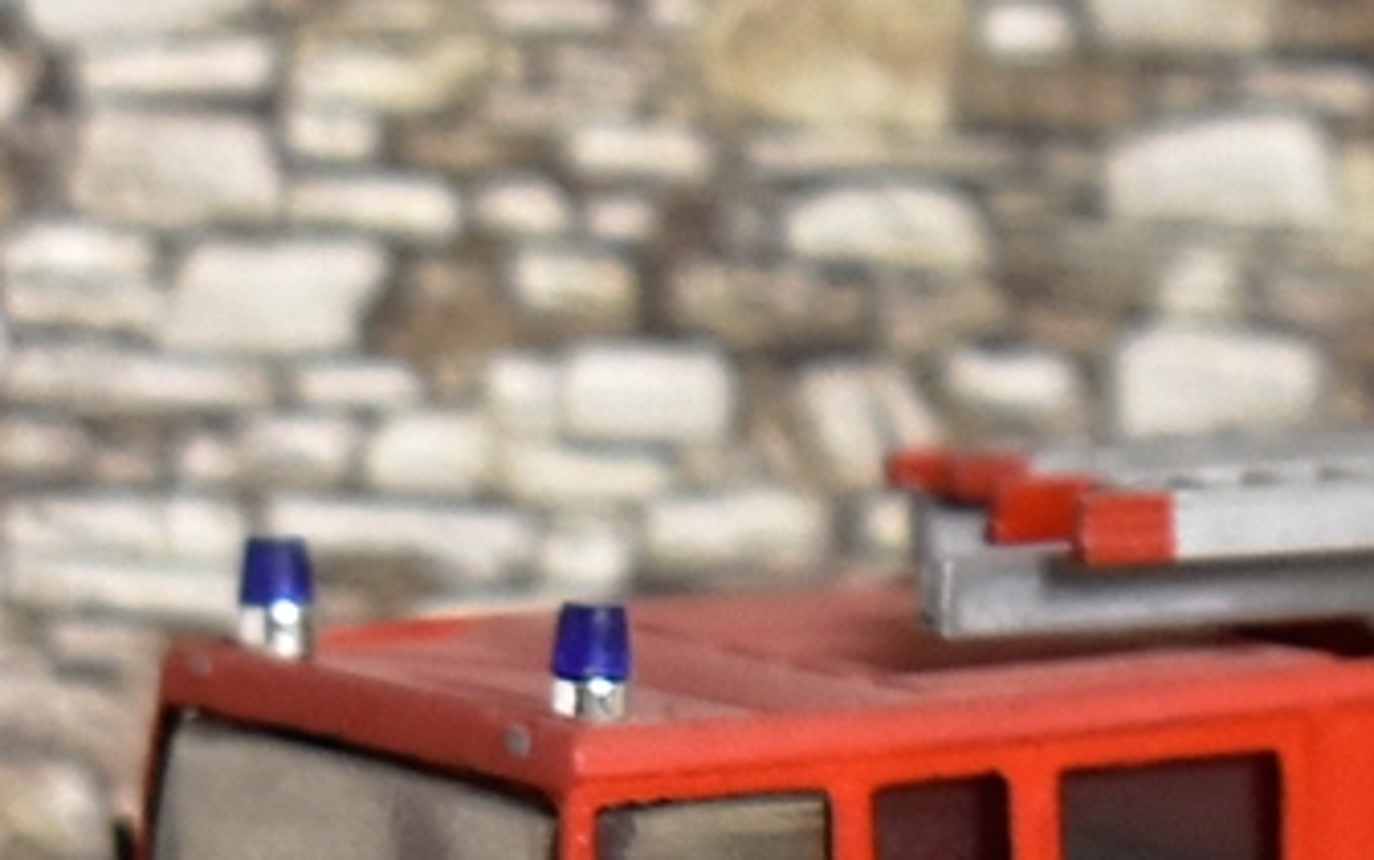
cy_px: 1013
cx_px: 1231
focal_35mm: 163
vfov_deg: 8.0
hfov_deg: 12.7
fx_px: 6115
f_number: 5
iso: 900
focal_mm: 45
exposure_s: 1/60
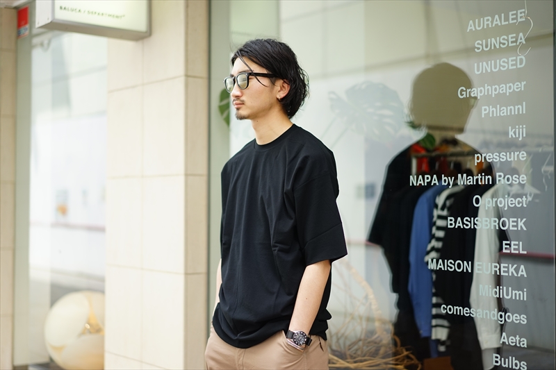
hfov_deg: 36.3
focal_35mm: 55
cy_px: 185
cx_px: 278
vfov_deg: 24.6
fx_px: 849
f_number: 1.8
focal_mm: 55
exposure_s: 1/320
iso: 100
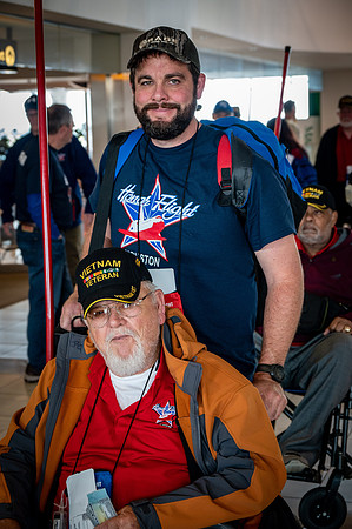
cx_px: 176
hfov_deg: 19.4
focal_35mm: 70
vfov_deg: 28.9
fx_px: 1029
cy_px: 264
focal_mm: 70
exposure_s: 1/80
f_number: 6
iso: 2000
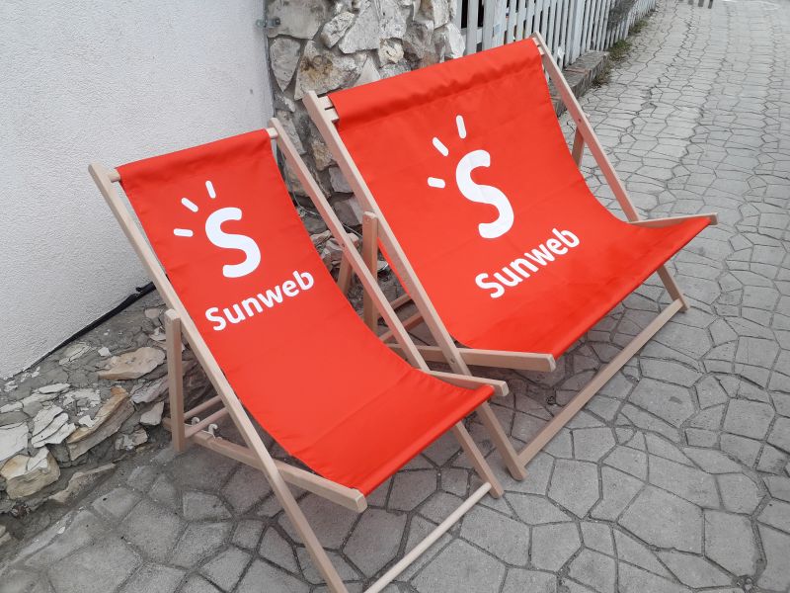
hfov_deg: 65.3
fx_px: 616
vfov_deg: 51.4
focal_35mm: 27
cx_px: 395
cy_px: 296
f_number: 1.9
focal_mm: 3.6
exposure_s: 1/215
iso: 40
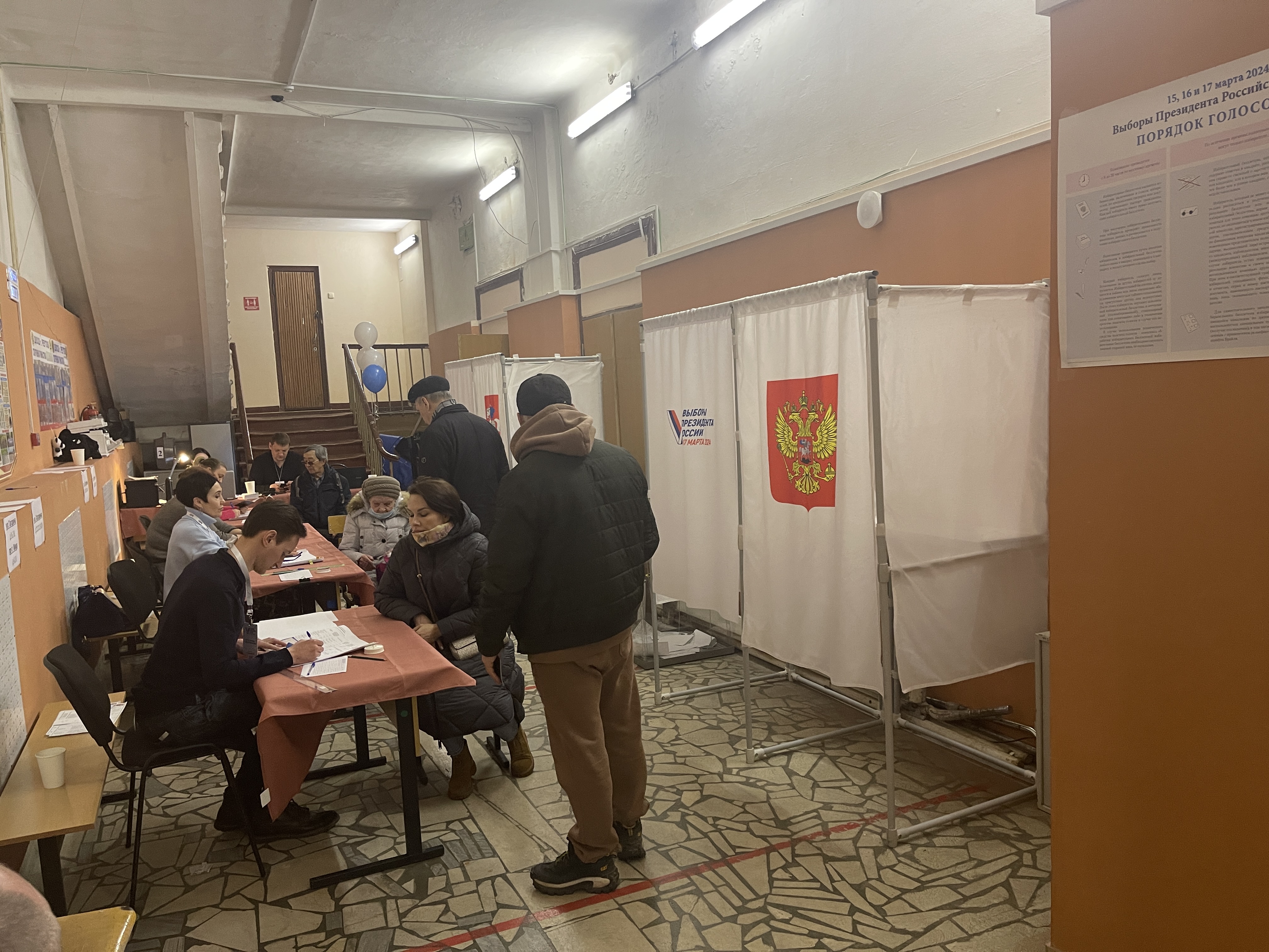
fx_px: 916
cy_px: 476
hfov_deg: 69.4
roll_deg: +2.4
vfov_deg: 54.9
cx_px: 634
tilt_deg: -6.6
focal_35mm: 25
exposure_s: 1/50
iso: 320
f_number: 1.6
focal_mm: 5.1
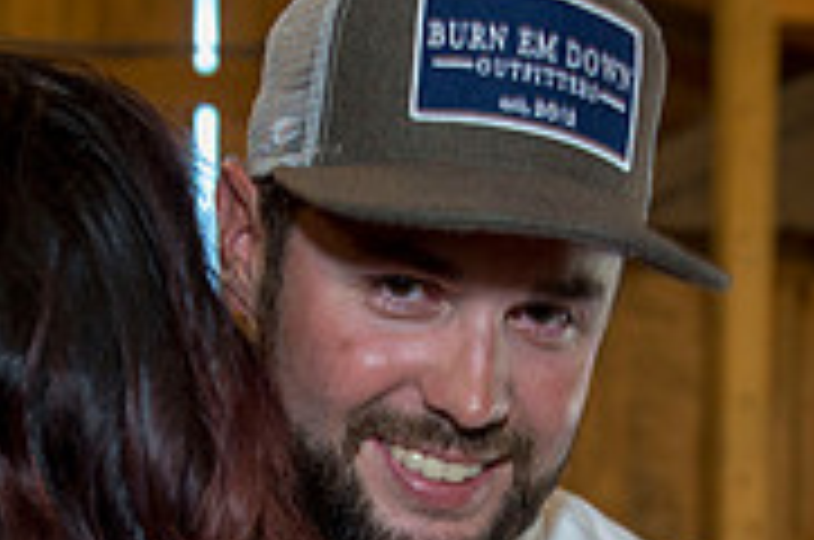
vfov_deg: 10.9
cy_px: 711
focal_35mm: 122
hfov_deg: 16.8
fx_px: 2754
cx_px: 436
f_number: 4
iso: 1600
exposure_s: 1/125
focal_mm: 38
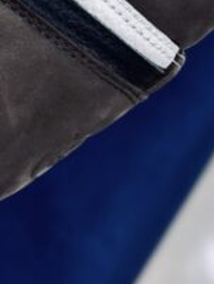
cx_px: -128
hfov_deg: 6.6
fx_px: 1836
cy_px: -184
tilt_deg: -57.0
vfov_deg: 8.6
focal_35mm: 223
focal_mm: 6.86
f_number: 1.78
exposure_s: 1/100
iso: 80
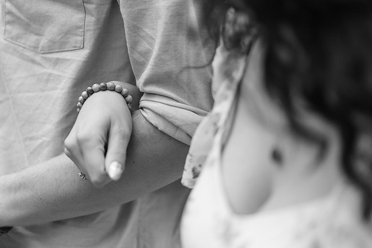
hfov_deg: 23.9
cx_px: 186
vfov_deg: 16.1
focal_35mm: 85
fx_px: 878
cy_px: 124
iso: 160
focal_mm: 85
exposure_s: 1/400
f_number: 1.8
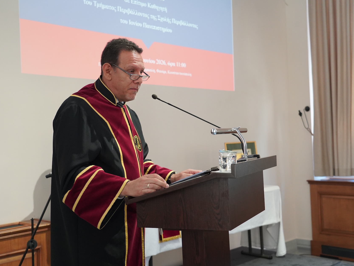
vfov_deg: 33.6
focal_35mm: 43
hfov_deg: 43.8
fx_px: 440
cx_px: 180
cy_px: 133
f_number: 4
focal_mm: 39
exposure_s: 1/160
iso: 4000
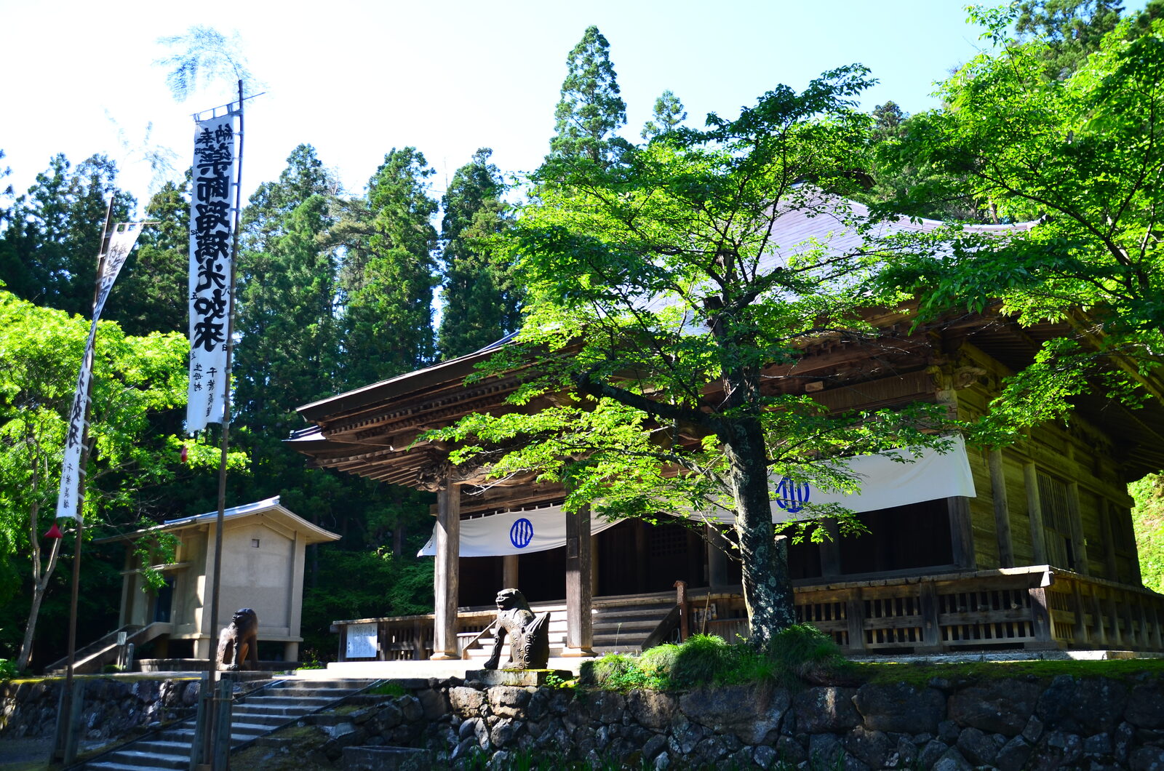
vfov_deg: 41.5
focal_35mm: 32
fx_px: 1016
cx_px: 582
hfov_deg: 59.6
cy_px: 386
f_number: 4.5
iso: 100
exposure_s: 1/160
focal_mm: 21
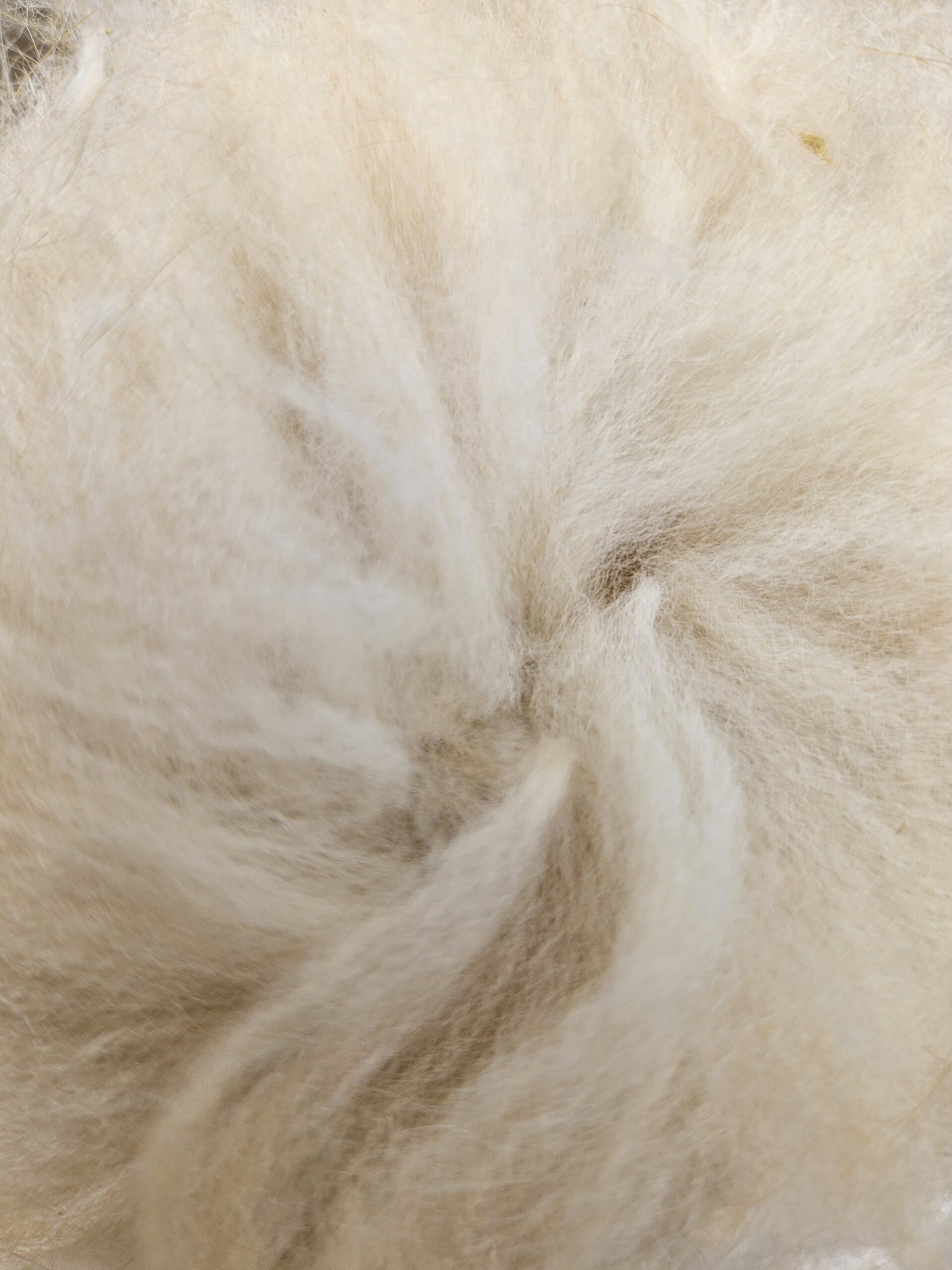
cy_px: 635
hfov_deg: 58.9
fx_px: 843
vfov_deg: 73.9
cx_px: 476
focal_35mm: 23
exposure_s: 1/162
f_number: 1.8
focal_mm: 5.4
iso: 25
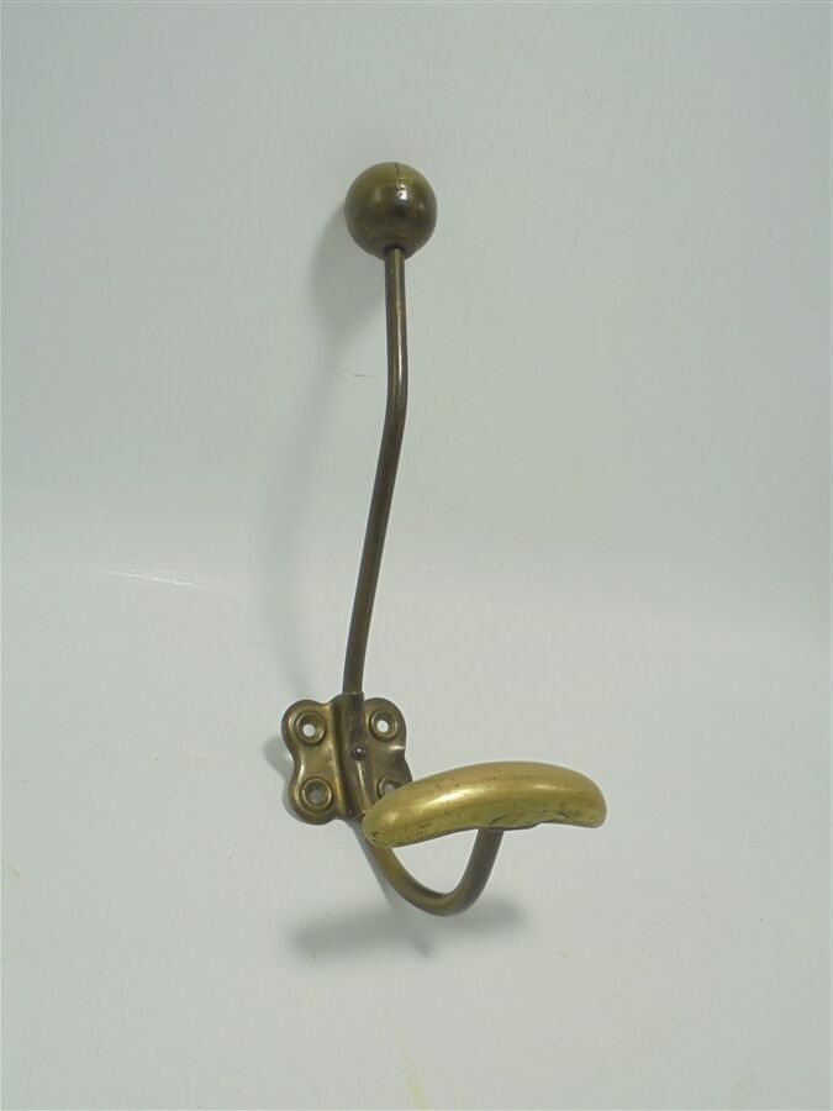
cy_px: 556
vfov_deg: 61.7
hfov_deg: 48.2
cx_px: 416
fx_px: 930
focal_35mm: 29
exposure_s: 1/60
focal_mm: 5.3
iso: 100
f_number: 3.7
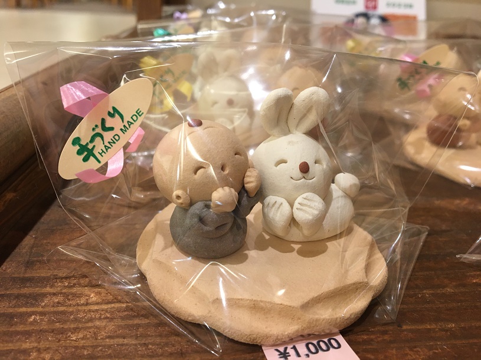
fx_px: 403
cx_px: 240
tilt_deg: -24.6
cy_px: 180
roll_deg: -2.9
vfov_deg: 48.2
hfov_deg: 61.7
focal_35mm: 29
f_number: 2.2
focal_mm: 4.15
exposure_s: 1/30
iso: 100
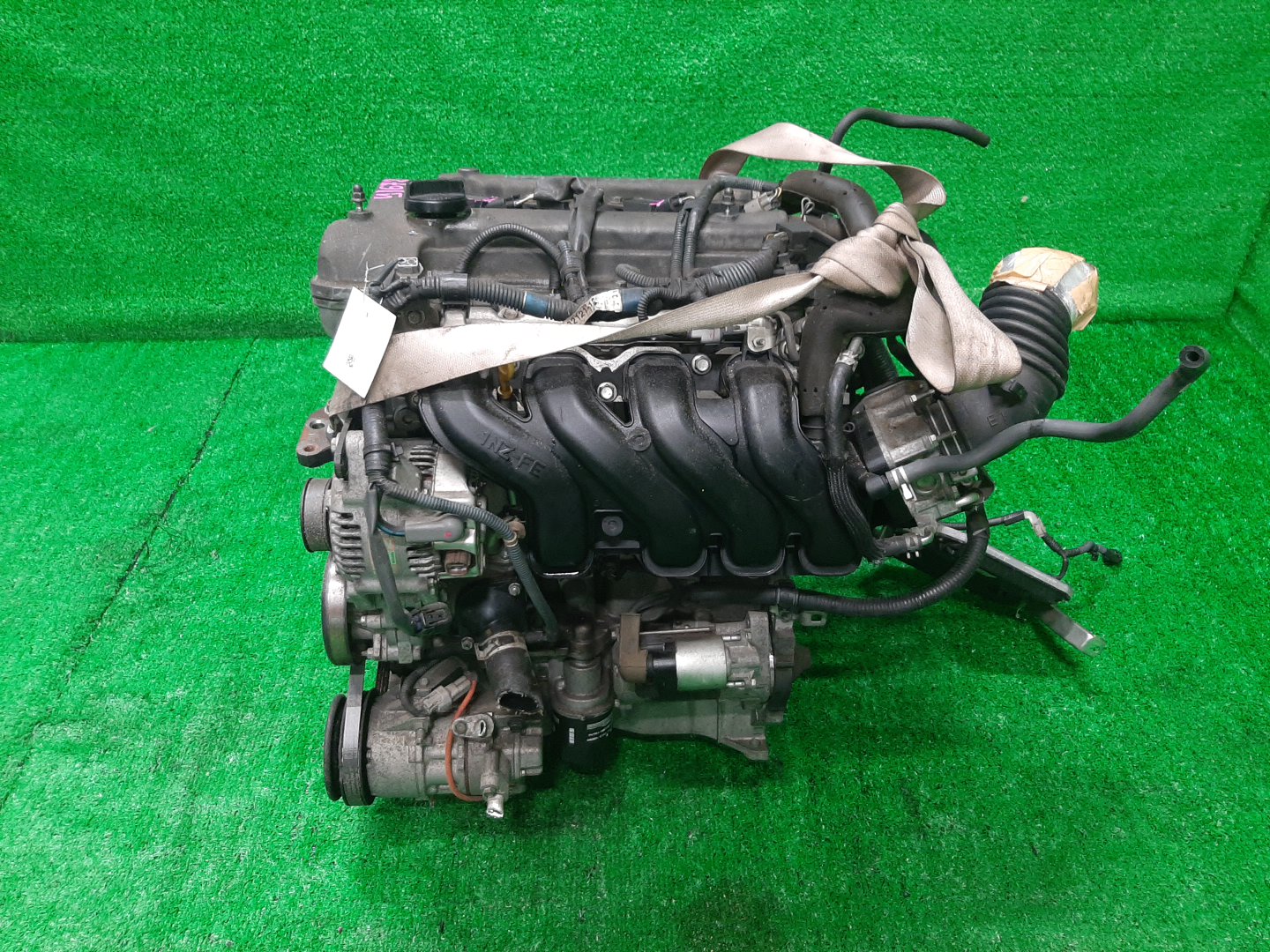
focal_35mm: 26
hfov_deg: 67.3
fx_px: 954
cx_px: 635
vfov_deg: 53.1
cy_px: 476
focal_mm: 3.93
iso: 214
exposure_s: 1/50
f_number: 1.7
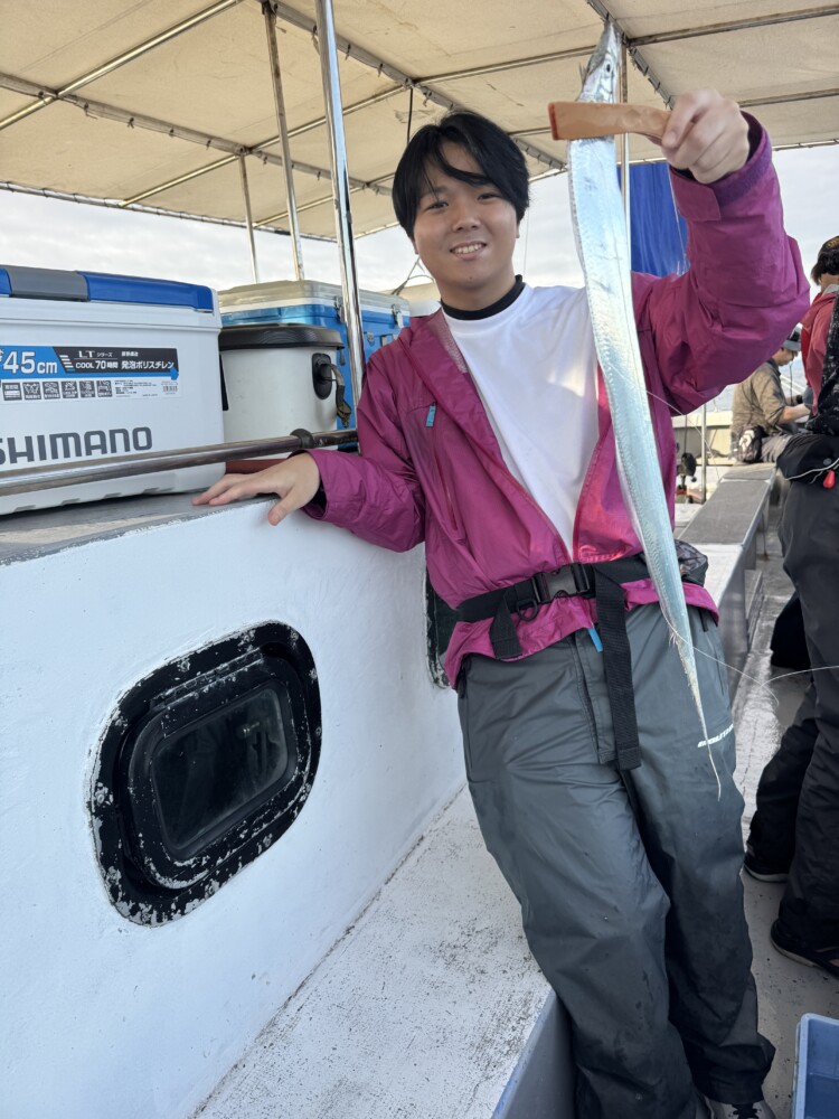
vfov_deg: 71.6
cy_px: 560
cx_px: 420
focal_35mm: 24
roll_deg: +6.3
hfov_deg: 56.8
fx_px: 776
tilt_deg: -10.3
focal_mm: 6.76
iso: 80
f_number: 1.78
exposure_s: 1/549
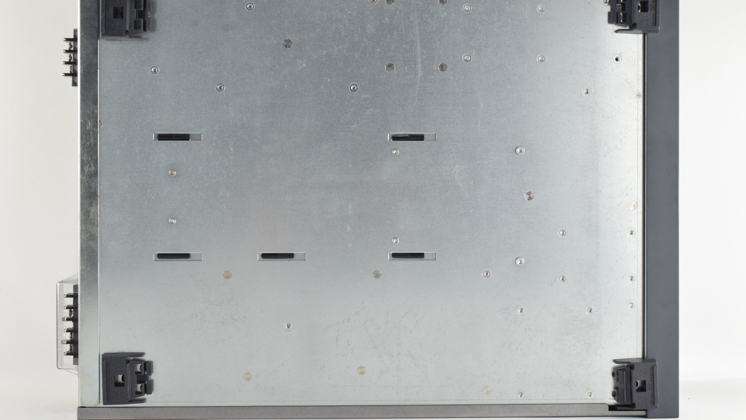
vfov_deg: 20.1
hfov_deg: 34.9
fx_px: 1187
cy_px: 198
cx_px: 372
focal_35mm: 60
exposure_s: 1/50
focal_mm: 38
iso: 1600
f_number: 18
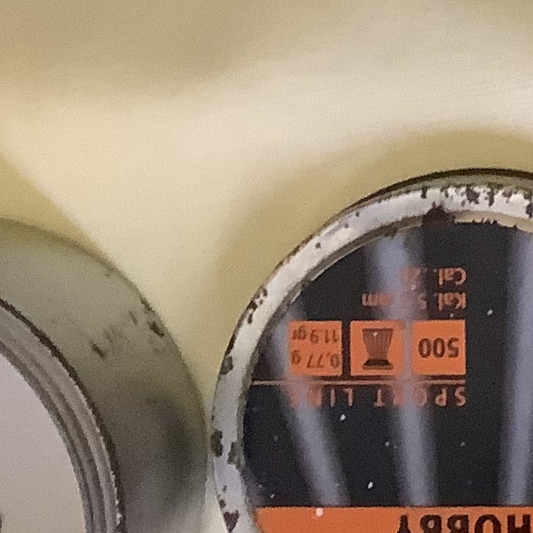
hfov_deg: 10.9
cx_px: 1249
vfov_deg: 11.9
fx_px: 2404
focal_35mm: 138
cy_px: -334
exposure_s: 1/50
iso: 200
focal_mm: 3.3
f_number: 2.4
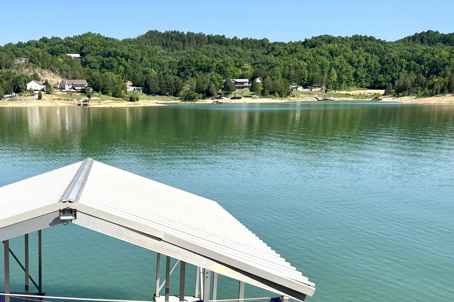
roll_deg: +0.9
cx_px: 66
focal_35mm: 51
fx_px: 643
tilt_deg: -14.5
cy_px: 257
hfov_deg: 37.0
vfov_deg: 25.8
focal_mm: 5.7
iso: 50
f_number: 1.5
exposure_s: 1/4630
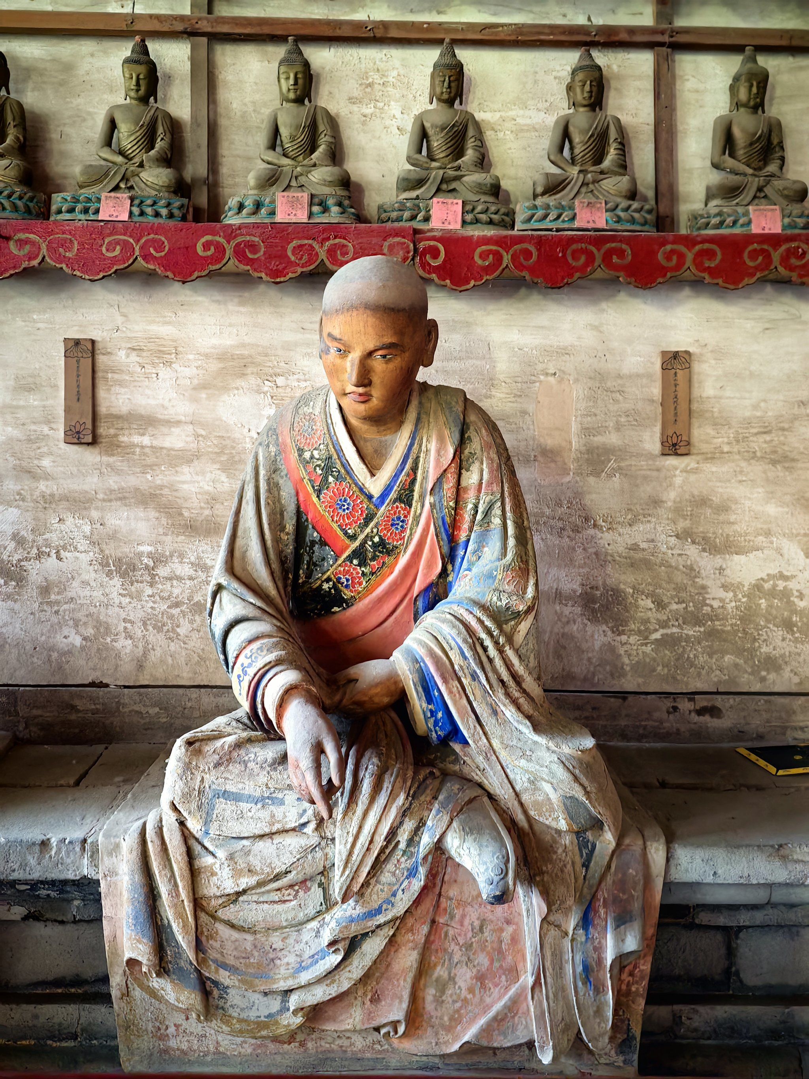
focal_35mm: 35
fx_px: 1091
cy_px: 540
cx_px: 404
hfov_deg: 40.7
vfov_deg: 52.6
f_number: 1.4
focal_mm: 5.75
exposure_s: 1/16.7
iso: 500
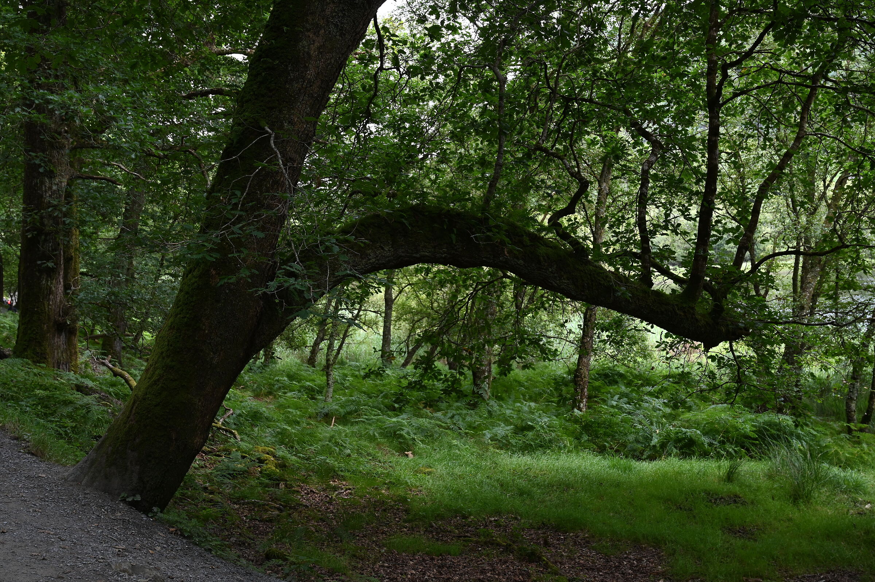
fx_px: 874
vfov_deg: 36.8
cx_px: 438
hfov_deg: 53.2
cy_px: 291
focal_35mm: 36
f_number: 5.6
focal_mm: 36
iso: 500
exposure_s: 1/100
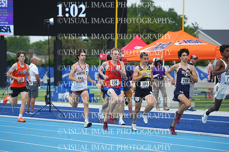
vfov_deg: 6.5
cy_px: 76
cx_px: 114
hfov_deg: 9.8
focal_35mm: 210
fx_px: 1336
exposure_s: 1/1250
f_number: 5.6
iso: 400
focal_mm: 210
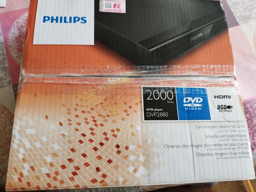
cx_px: 128
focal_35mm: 24
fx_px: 177
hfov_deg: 71.6
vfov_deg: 56.8
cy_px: 96
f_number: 1.89
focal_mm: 5.89
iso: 1170
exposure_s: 1/33.3
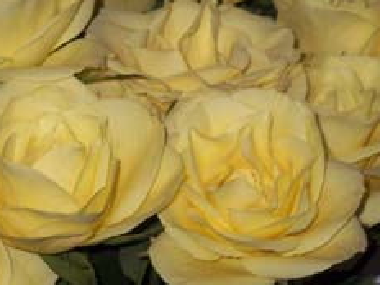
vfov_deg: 5.9
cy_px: 148
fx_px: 2766
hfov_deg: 7.9
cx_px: 111
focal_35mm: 252
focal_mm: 19.2
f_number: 4.4
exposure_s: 1/125
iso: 125
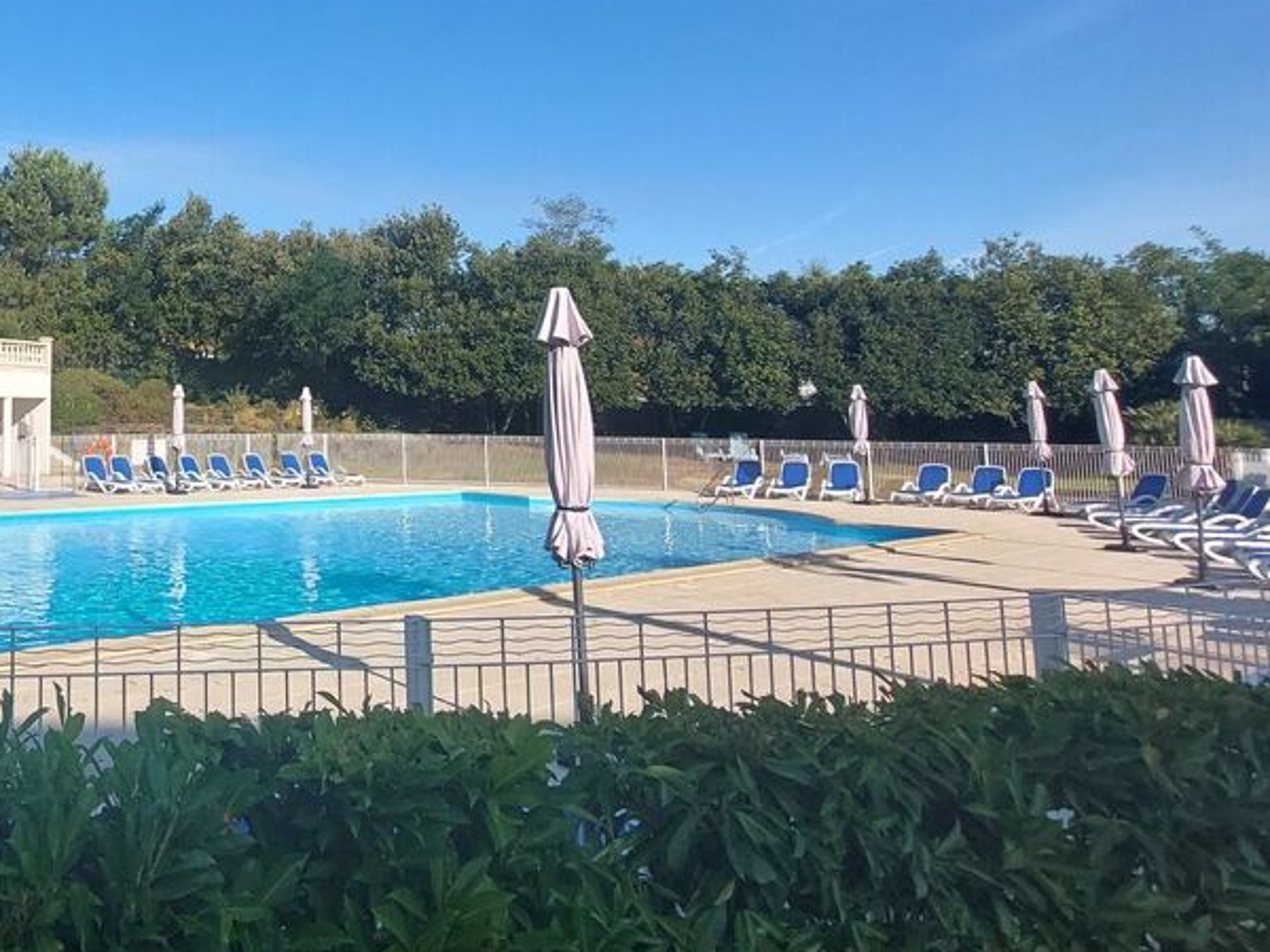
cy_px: 300
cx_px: 106
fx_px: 954
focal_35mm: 26
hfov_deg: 57.0
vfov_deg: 51.8
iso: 50
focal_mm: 1.74
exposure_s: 1/1748
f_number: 2.2
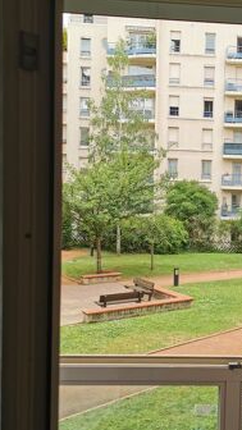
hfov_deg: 27.1
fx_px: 479
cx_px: 230
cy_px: 229
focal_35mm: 42
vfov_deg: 48.3
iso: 50
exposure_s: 1/629
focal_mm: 5.58
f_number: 1.8
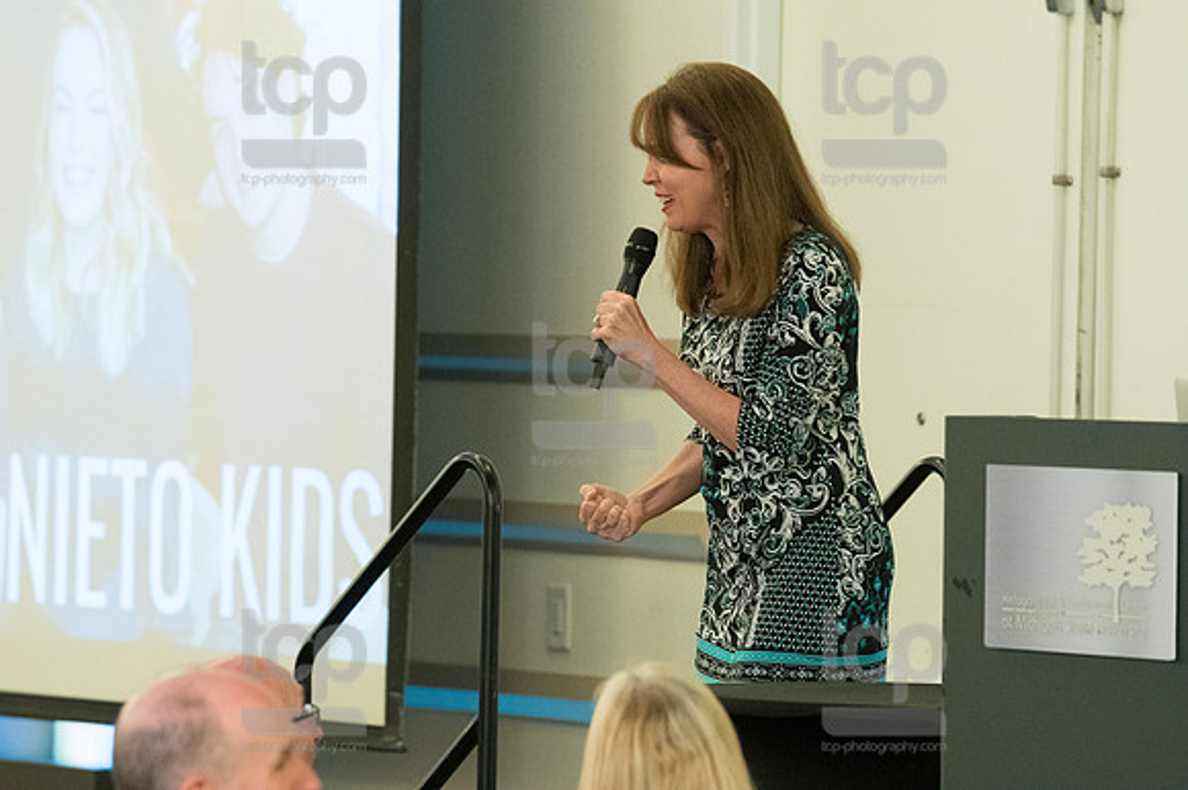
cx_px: 594
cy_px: 395
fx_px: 9894
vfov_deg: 4.6
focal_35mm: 300
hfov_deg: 6.9
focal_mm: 200
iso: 3200
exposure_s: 1/400
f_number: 4.5
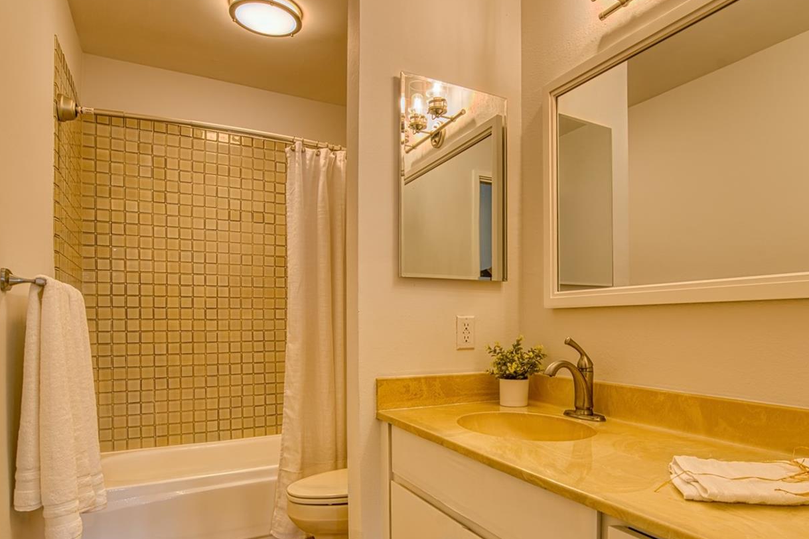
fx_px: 472
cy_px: 313
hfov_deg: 80.1
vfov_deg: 59.2
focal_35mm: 21
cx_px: 490
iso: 400
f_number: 8
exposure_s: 1/10
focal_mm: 16
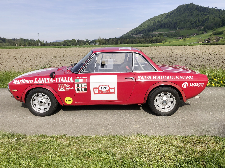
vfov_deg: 49.7
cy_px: 84
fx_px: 182
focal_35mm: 28
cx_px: 112
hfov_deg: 63.4
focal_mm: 3.99
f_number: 1.8
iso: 20
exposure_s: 1/2404
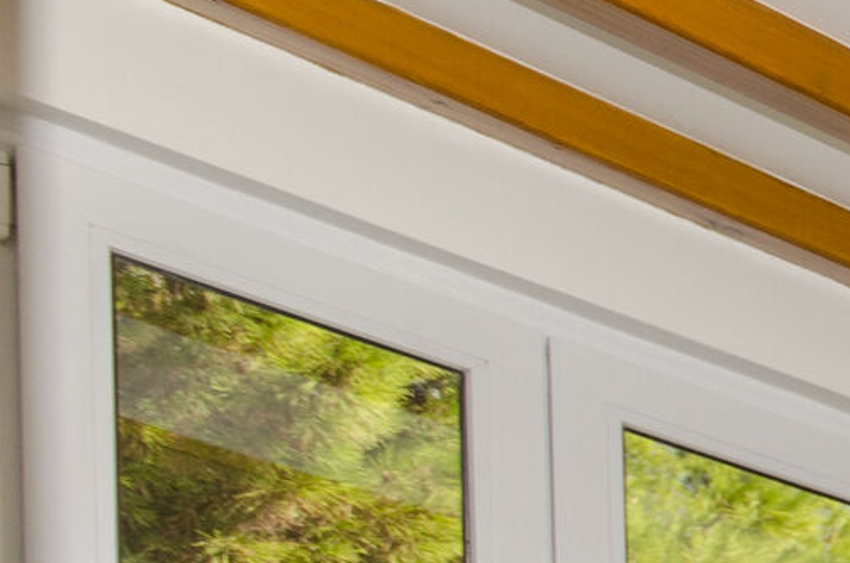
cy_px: 613
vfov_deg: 13.8
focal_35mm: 96
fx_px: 2272
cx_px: 2170
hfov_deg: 13.5
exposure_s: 1/200
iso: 100
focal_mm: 11.5
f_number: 8
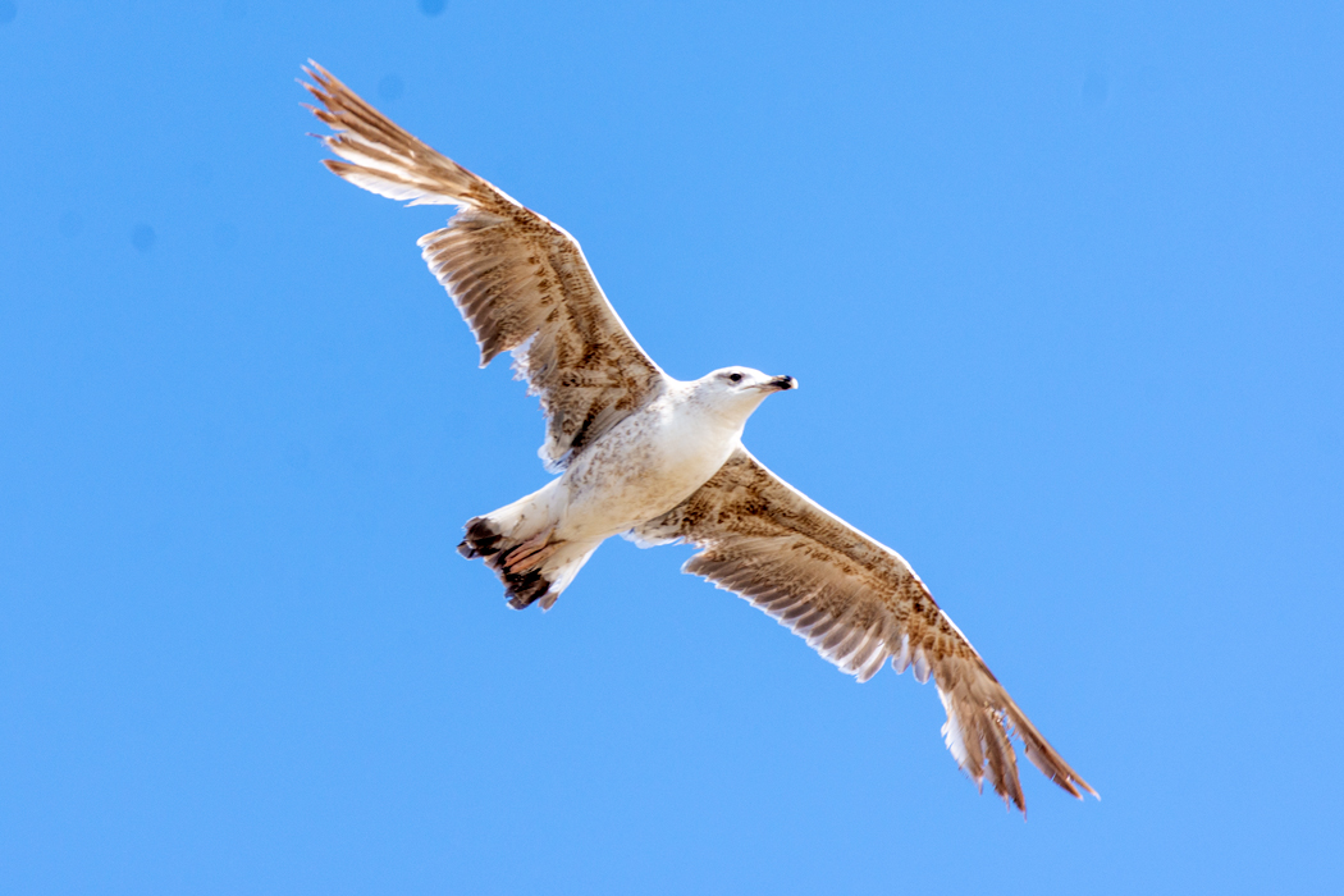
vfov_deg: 1.5
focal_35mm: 900
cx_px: 672
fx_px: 33597
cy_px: 448
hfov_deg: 2.3
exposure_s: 1/800
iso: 200
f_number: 6.3
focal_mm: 600
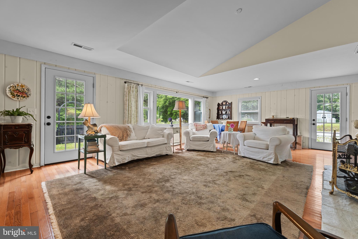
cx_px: 179
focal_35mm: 15
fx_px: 149
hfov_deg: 100.4
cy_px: 120
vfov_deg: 77.3
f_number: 7.1
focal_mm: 10
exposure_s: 1/3
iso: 250
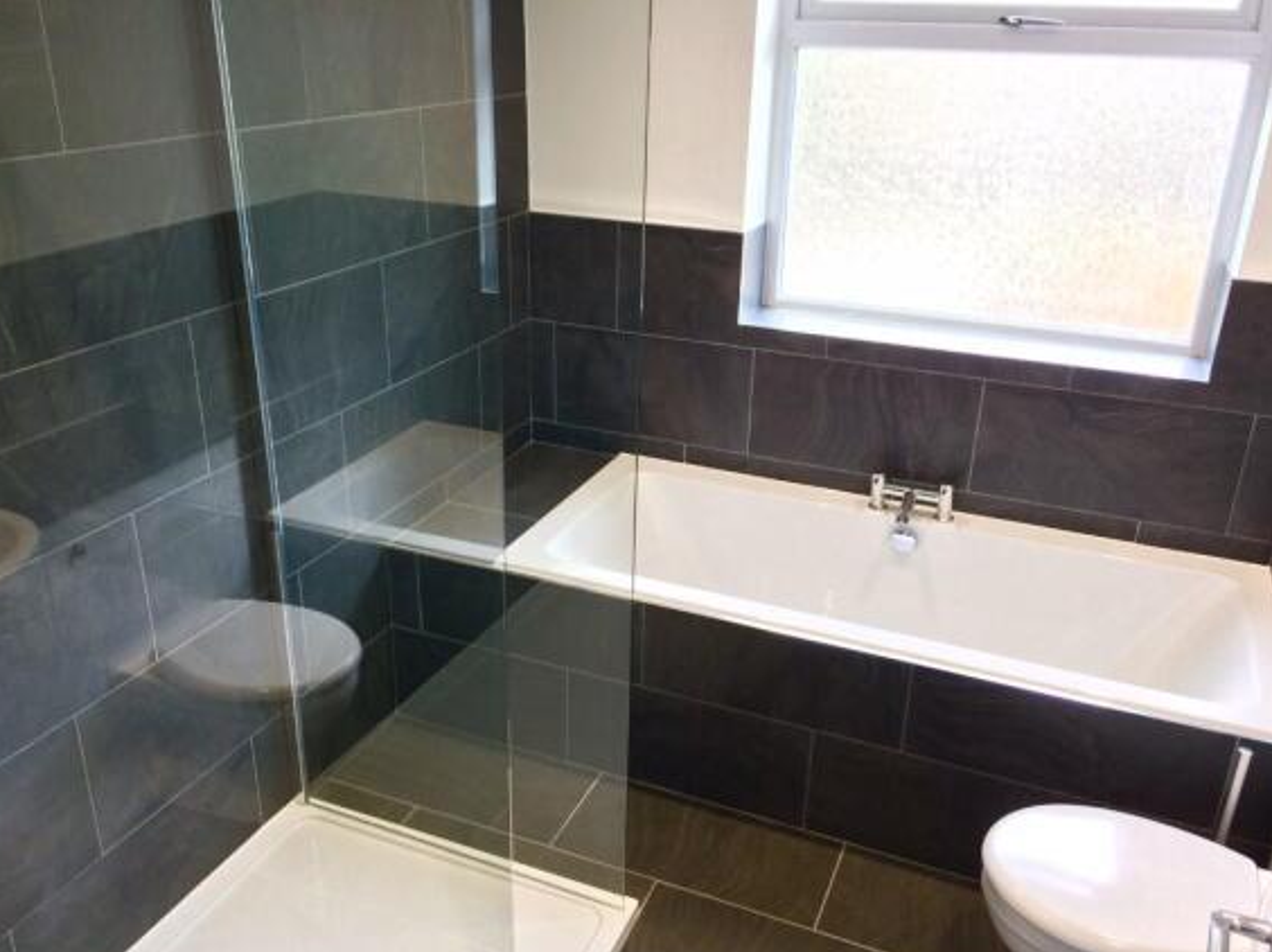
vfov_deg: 46.7
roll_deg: -1.0
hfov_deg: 60.0
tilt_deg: -22.3
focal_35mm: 30
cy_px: 491
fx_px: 1101
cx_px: 637
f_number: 2.2
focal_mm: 4.15
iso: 80
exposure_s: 1/33
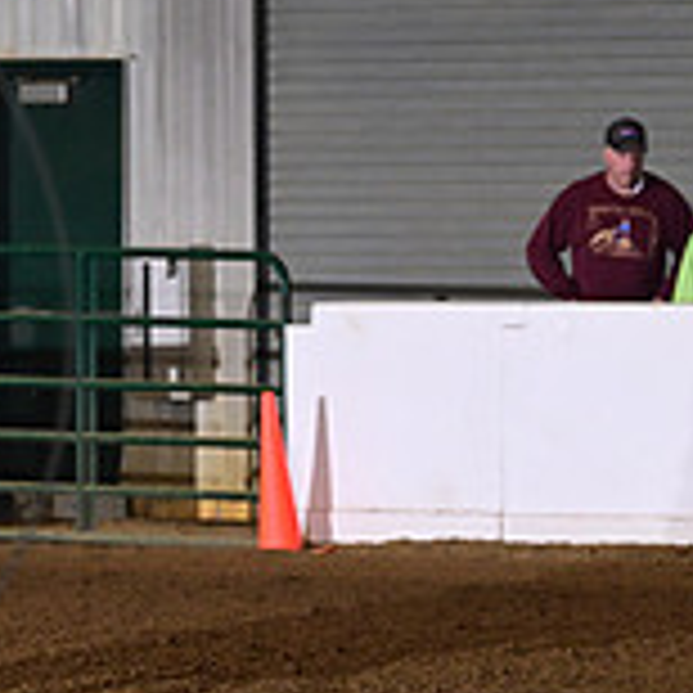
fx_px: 14518
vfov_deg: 2.7
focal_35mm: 641
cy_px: 331
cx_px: -459
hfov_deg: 2.7
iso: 2500
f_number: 5.6
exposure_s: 1/200
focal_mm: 200
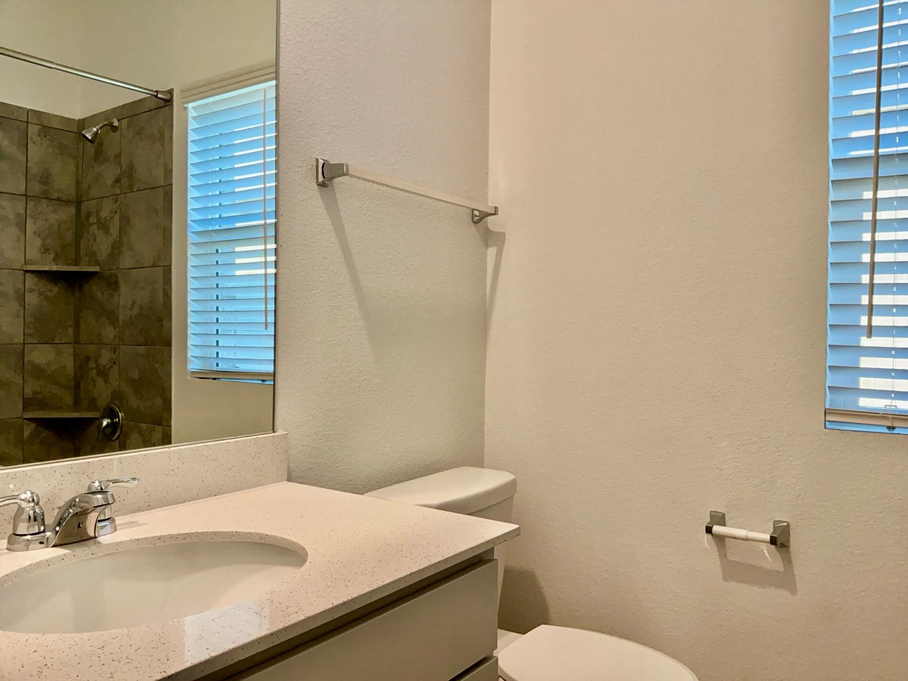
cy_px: 340
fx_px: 708
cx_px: 454
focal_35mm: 27
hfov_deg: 65.3
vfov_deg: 51.4
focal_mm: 3
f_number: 1.8
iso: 64
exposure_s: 1/60
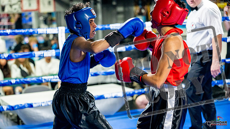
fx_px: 490
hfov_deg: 26.4
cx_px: 98
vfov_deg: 14.9
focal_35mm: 81
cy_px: 88
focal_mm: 67
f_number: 2
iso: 4000
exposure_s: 1/800
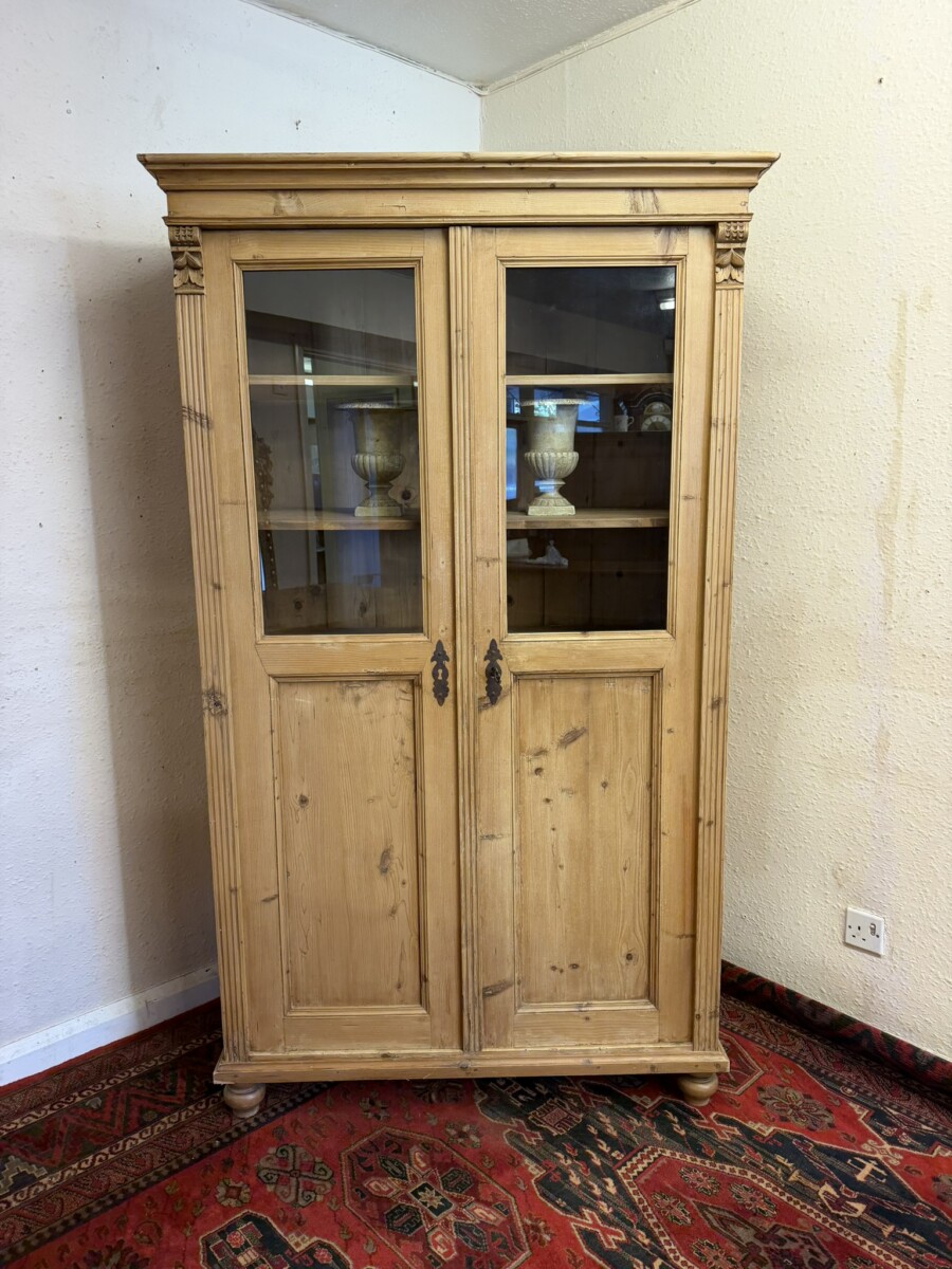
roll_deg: +0.3
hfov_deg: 56.8
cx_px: 476
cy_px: 634
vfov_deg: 71.6
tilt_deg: -10.1
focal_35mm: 24
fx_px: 880
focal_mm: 6.76
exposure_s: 1/100
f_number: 1.78
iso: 200
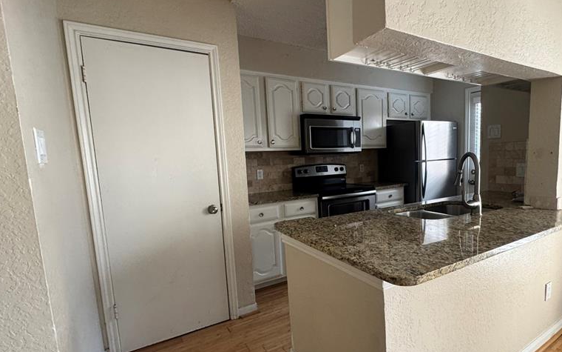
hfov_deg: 84.1
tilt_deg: -8.0
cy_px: 195
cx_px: 335
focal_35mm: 20
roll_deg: +1.2
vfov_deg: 59.5
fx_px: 306
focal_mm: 2.22
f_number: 2.2
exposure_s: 1/60
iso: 320
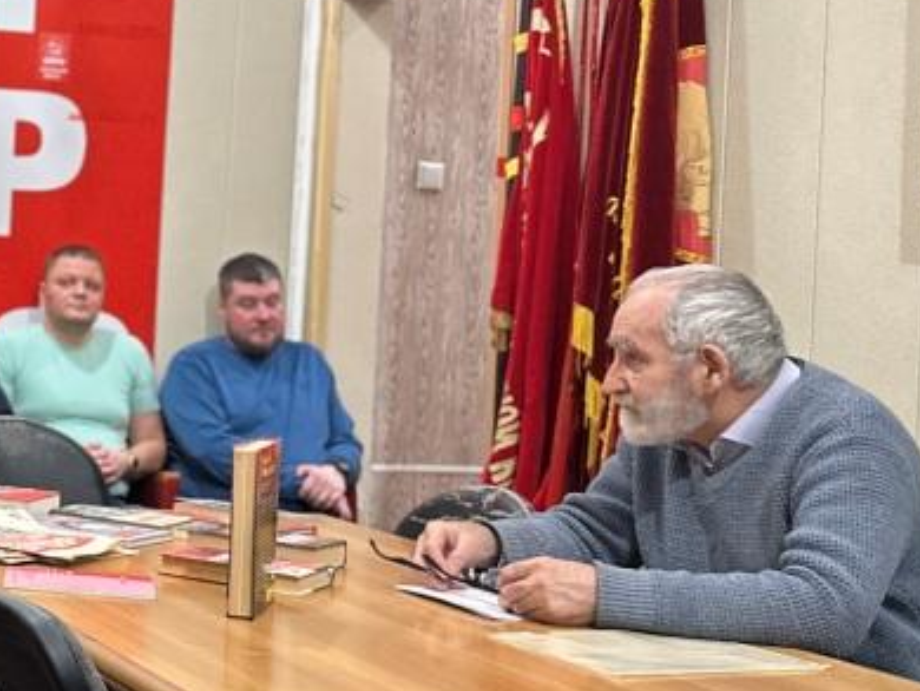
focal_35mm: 63
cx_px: -182
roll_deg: -3.1
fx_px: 1675
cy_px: 266
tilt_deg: +0.1
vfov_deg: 23.3
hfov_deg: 27.1
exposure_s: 1/33
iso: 800
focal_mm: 6.86
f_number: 1.78
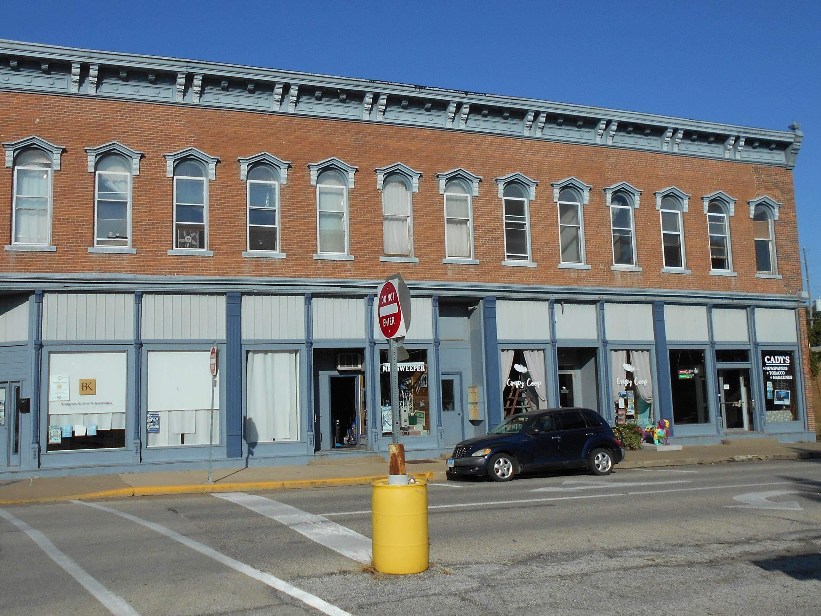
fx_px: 854
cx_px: 372
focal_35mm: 36
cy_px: 273
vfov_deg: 39.6
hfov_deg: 51.3
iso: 80
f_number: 3.4
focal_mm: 5.1
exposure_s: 1/2000
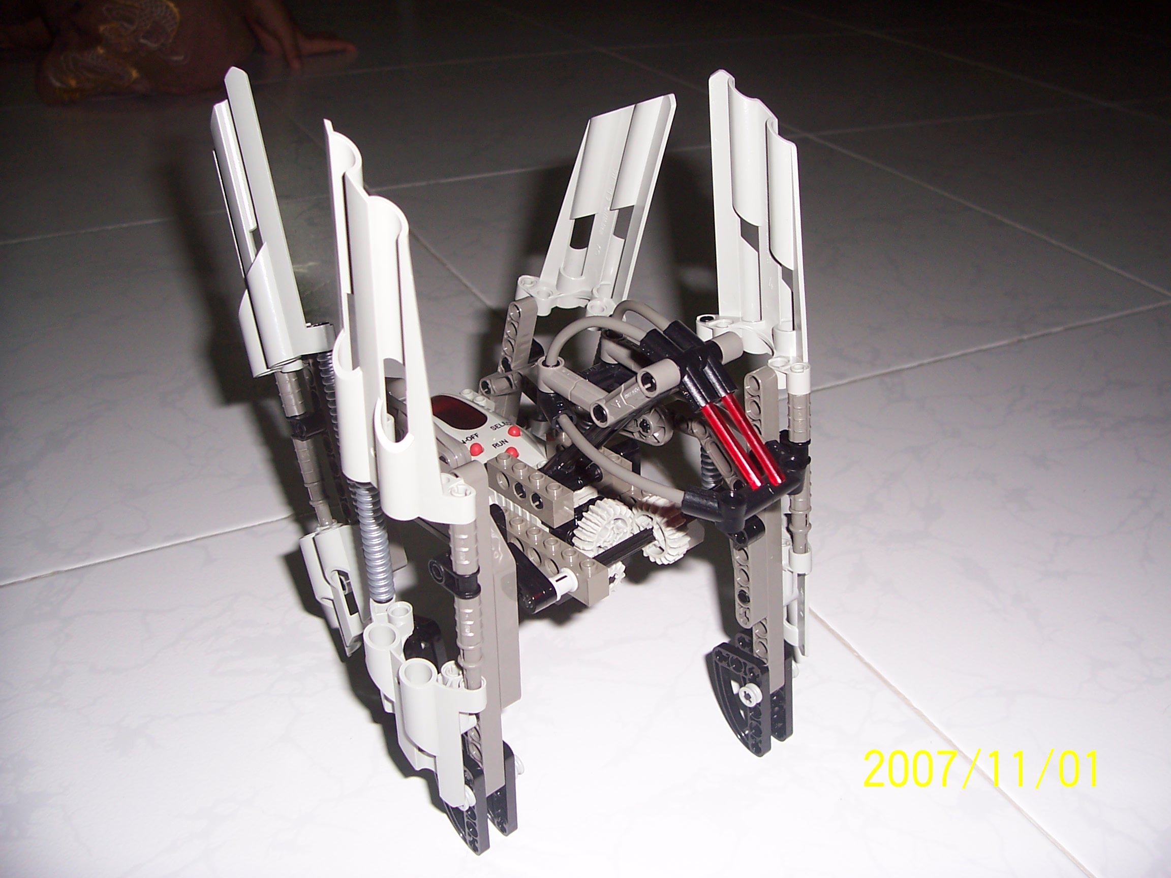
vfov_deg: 41.8
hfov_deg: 54.0
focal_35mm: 34
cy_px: 439
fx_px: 1150
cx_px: 586
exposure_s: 1/60
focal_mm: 5.6
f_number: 2.7
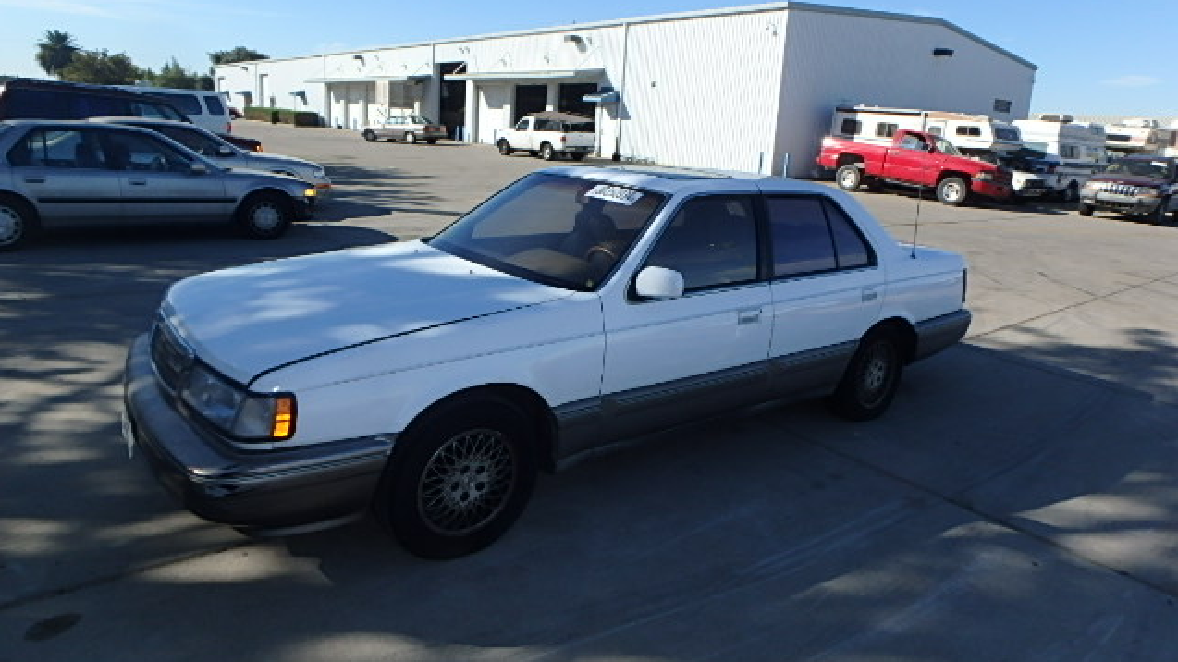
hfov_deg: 78.7
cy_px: 285
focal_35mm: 23
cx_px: 588
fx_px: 718
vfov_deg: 49.3
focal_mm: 3.7
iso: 125
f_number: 6
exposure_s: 1/400
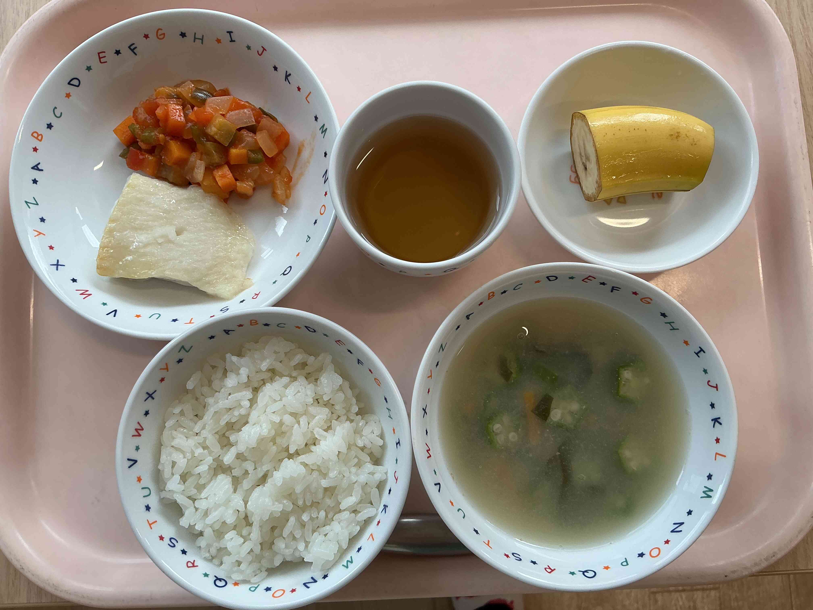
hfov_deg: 61.7
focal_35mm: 29
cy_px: 305
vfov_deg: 48.2
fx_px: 681
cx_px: 406
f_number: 1.8
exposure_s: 1/120
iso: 25
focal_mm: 3
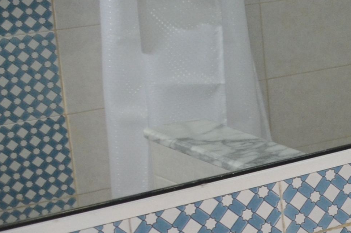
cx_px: 817
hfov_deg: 12.2
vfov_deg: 10.0
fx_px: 1333
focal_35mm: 137
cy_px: 106
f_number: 5
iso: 800
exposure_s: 1/60
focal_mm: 18
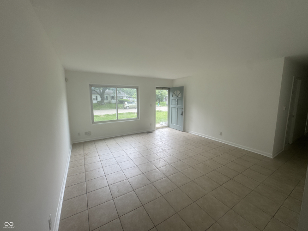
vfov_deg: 85.7
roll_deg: +0.6
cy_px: 116
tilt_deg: -7.9
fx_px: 125
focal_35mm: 14
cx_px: 154
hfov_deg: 102.1
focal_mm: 2.22
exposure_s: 1/126
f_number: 2.2
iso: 40
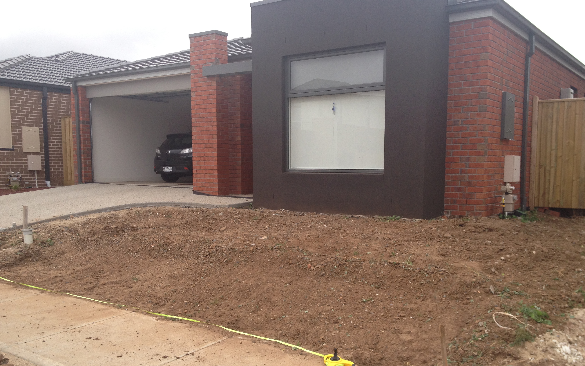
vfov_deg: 33.5
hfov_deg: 51.5
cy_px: 218
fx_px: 606
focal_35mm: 38
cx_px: 291
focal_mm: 4.28
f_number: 2.4
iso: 64
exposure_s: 1/511
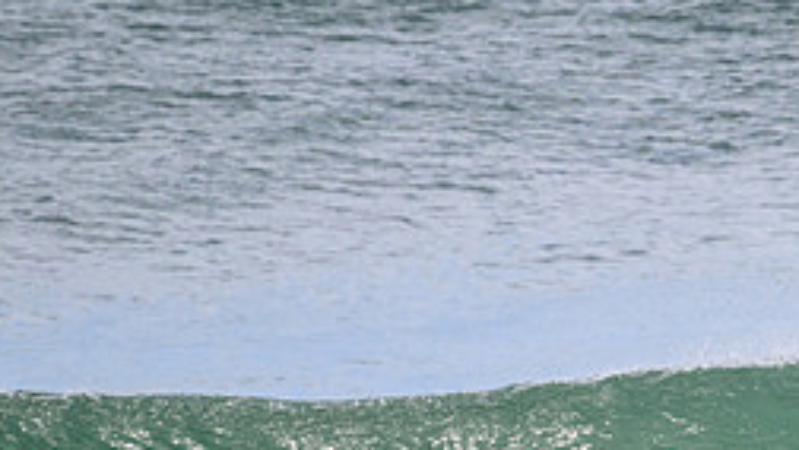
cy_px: 547
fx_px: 40843
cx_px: 824
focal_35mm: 1927
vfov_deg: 0.6
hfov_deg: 1.1
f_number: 11
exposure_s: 1/2000
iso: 1400
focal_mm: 800
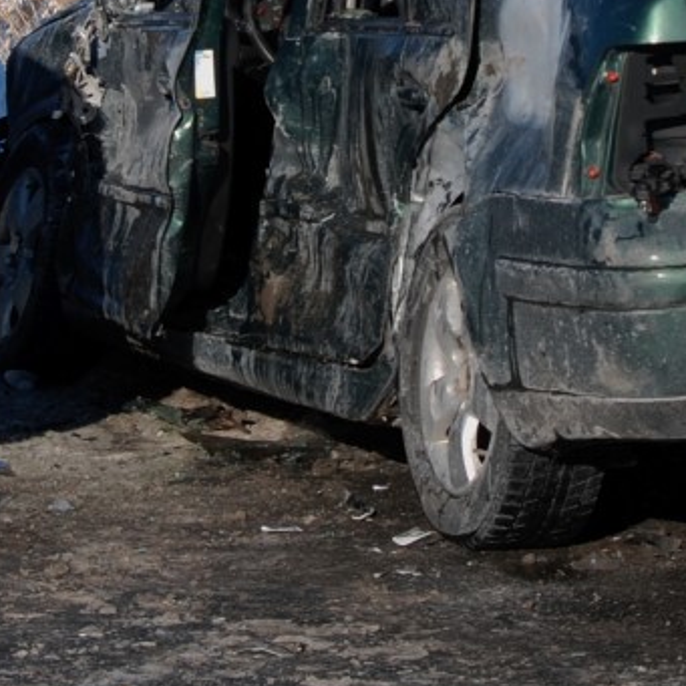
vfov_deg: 8.5
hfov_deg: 8.5
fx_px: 4596
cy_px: -105
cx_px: 409
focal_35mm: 205
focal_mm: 34
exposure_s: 1/250
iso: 100
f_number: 8
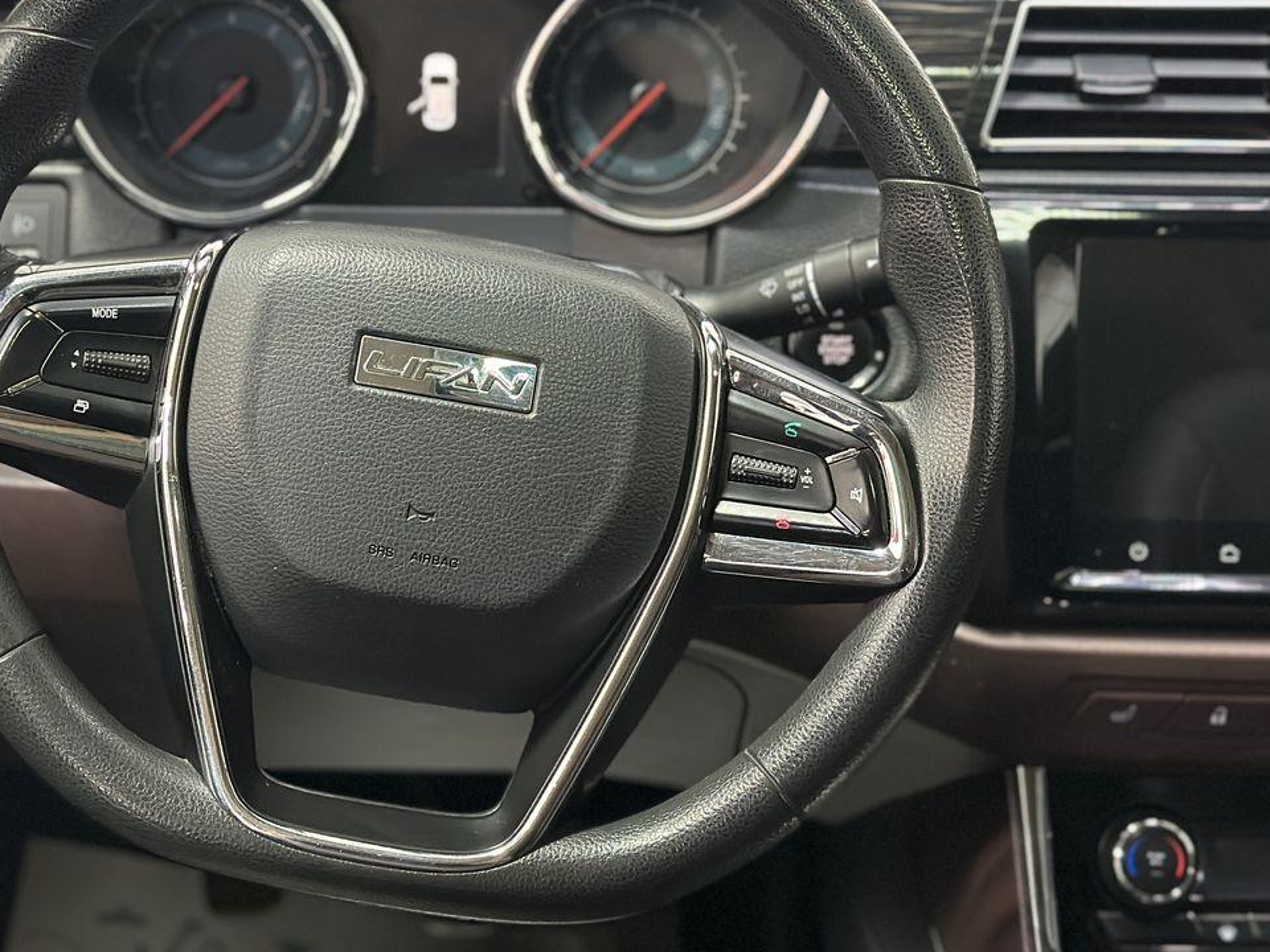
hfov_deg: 26.9
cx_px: 418
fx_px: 2642
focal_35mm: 72
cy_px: 337
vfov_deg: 20.4
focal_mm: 6.86
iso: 400
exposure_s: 1/33
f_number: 1.78
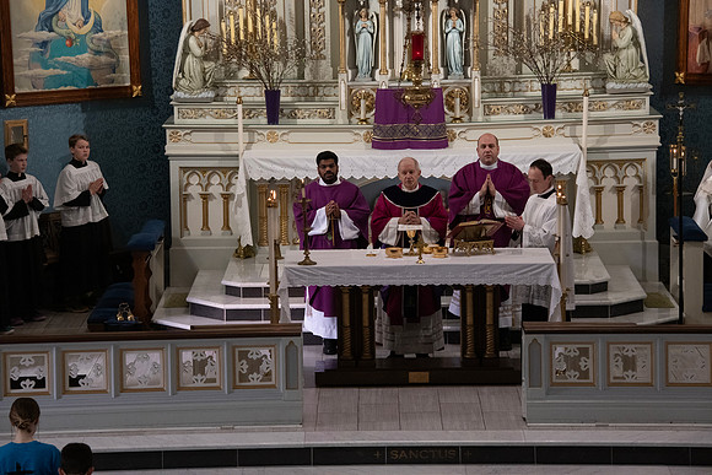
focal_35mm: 135
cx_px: 356
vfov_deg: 10.2
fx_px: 2670
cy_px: 238
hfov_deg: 15.2
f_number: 9
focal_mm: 135
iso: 4000
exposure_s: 1/100
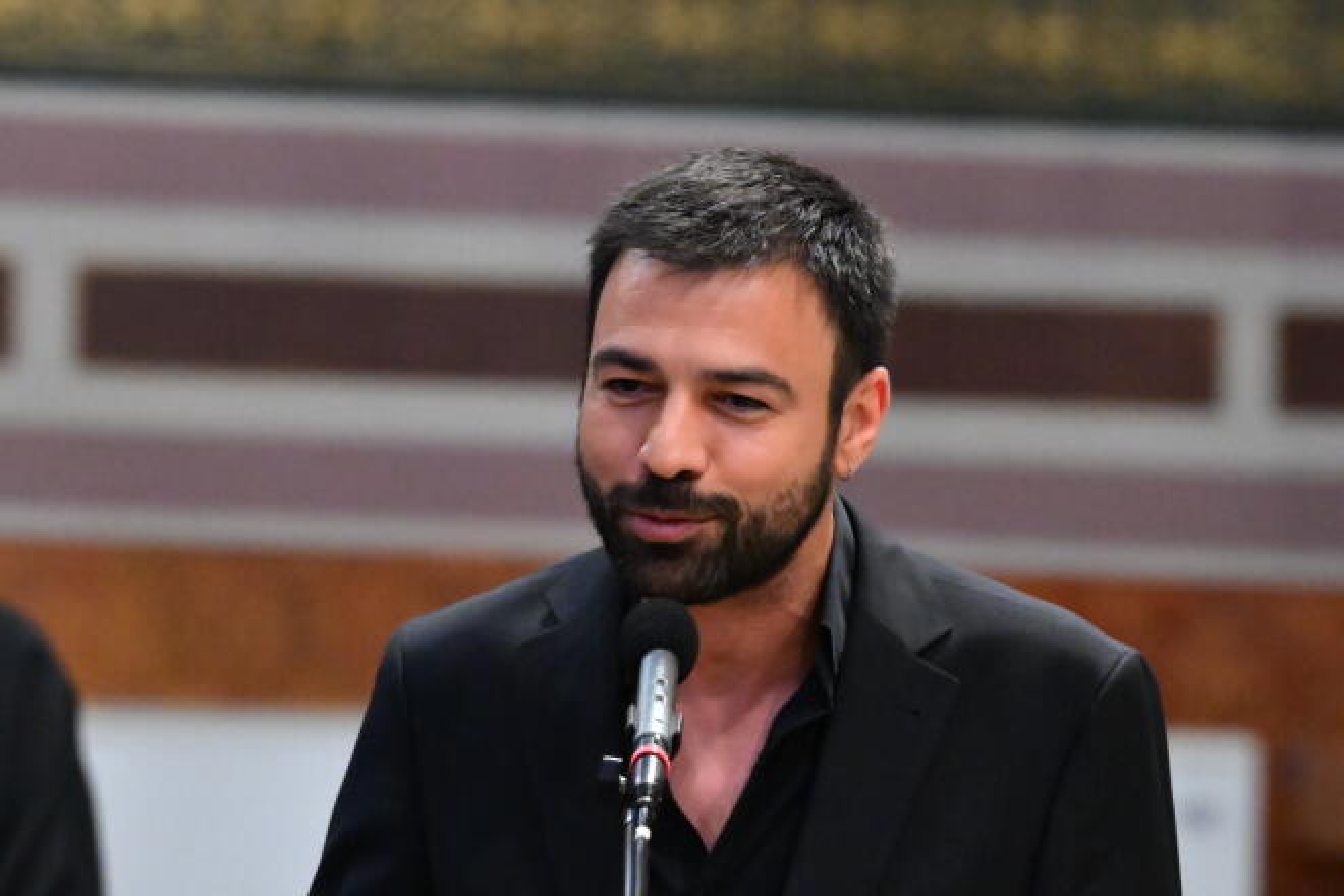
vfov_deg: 4.6
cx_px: 672
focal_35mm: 300
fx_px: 11199
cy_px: 448
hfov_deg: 6.9
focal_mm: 200
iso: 10000
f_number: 4
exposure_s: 1/250
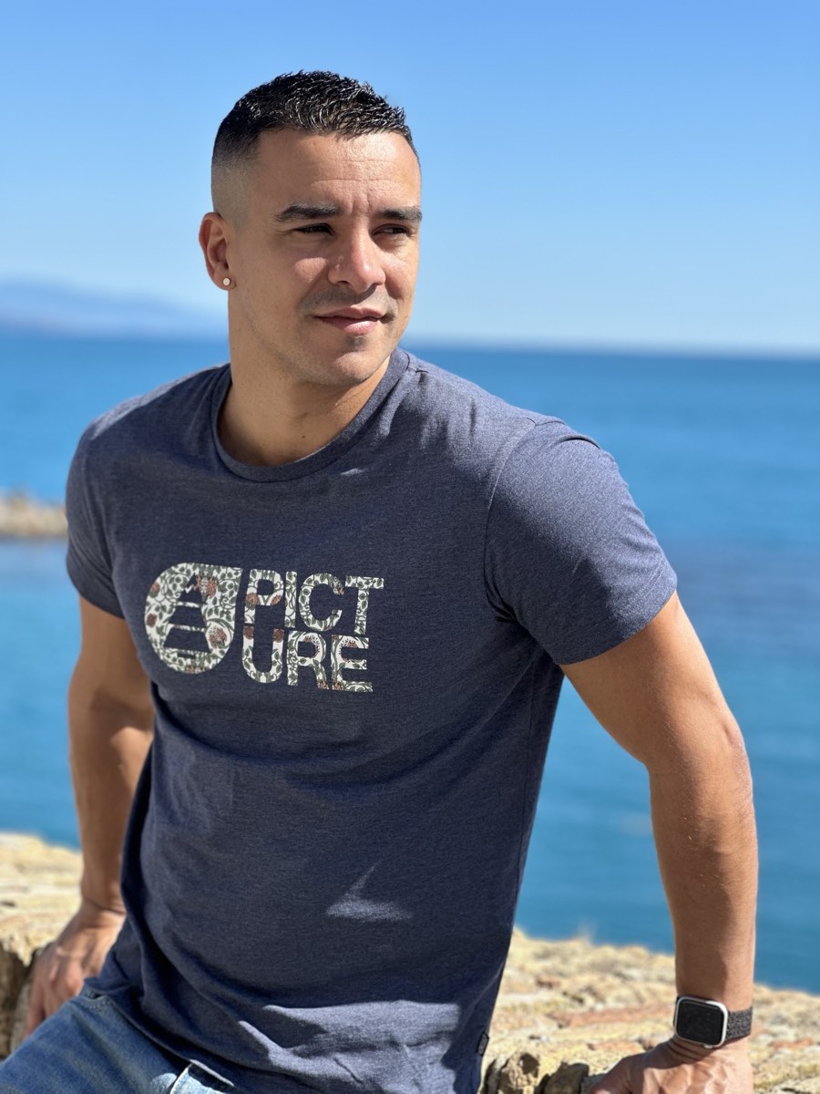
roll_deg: -1.9
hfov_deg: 19.1
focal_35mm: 77
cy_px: 547
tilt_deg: -4.6
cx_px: 410
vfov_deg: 25.3
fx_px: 2432
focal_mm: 9
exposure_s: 1/508
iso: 32
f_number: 2.8
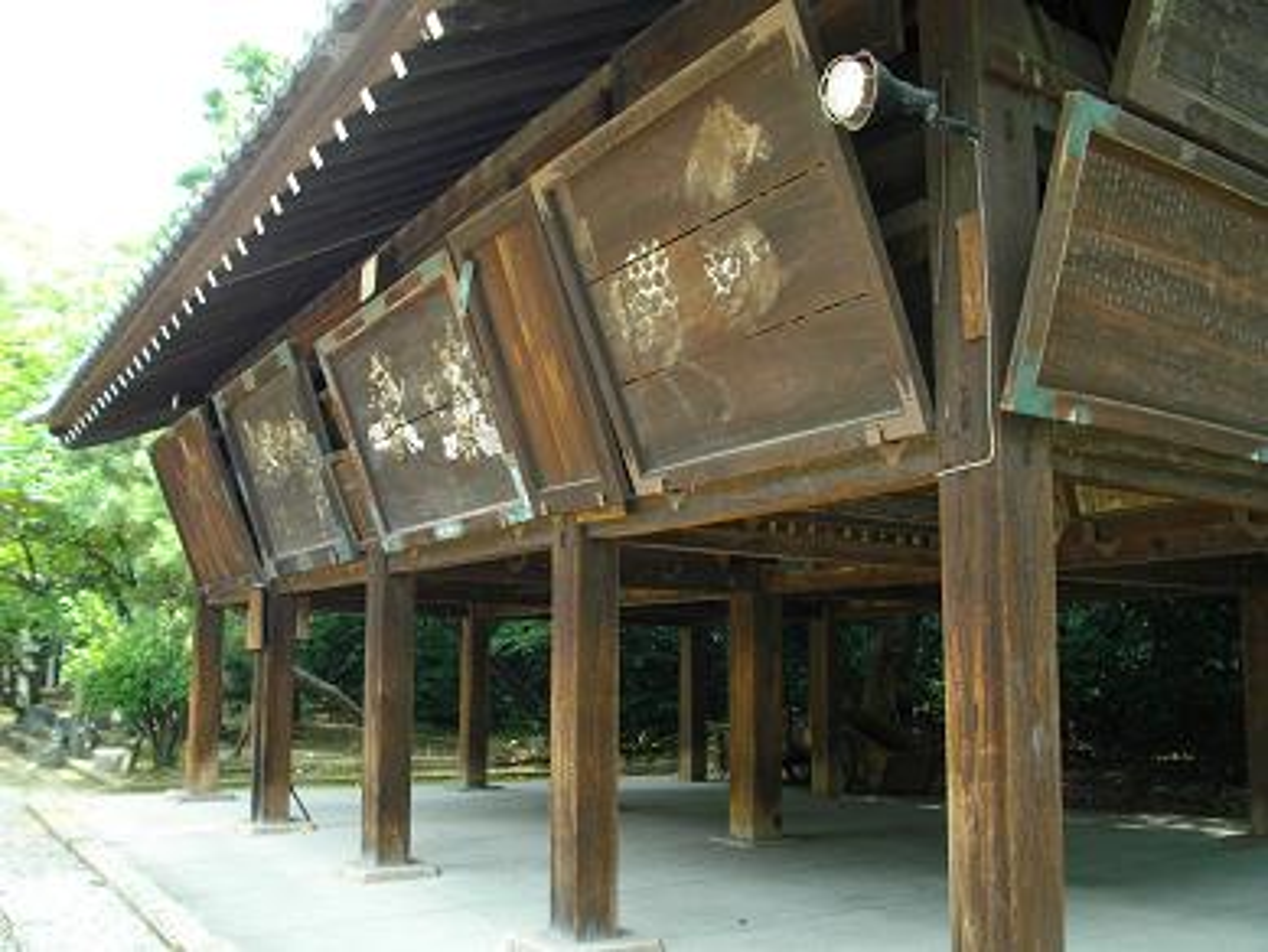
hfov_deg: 56.8
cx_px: 634
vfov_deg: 44.2
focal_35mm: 32
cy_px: 476
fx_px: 1173
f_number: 2.9
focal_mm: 5.7
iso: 160
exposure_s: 1/125
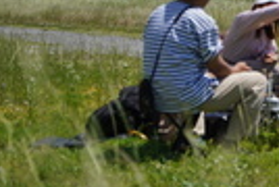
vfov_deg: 10.4
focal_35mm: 131
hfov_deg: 14.9
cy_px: -22
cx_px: 373
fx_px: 1018
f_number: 2.8
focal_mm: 44
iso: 100
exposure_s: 1/3200
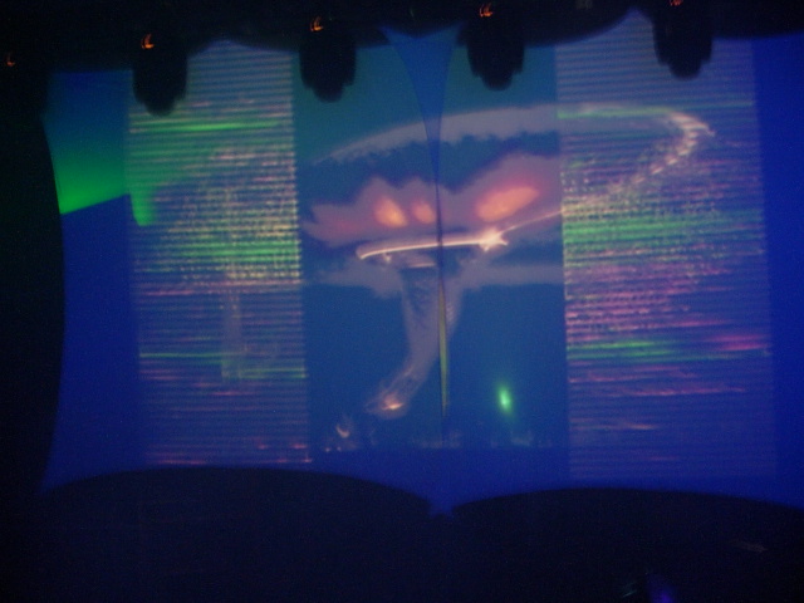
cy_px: 302
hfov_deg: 49.0
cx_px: 402
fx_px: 883
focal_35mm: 38
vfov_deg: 37.7
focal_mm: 7.8
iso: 200
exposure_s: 1/3.1
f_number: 2.8
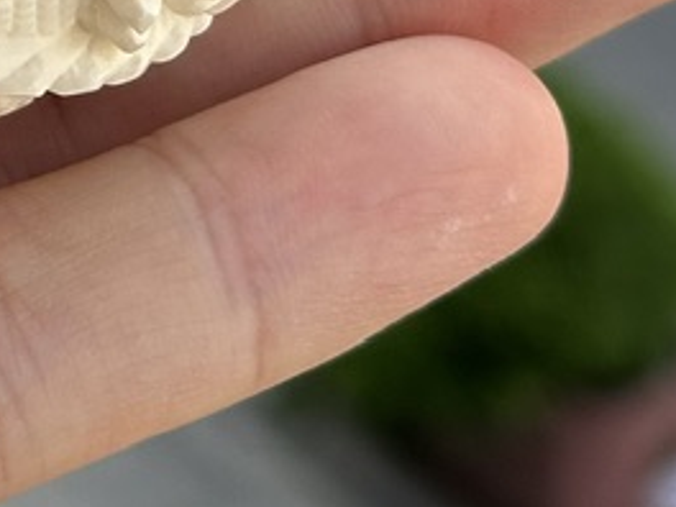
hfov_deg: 8.1
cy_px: -709
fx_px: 4550
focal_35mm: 233
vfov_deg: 6.1
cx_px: -607
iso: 64
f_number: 1.78
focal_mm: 6.86
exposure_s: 1/619
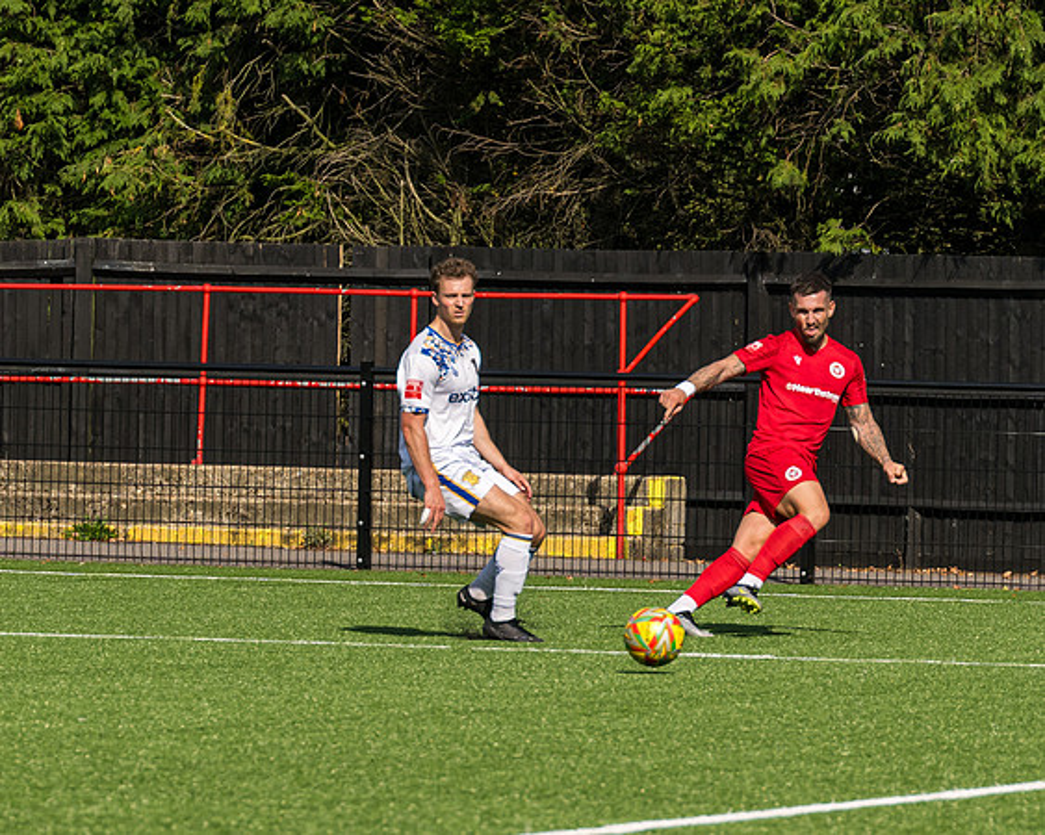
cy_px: 354
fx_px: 10177
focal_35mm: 329
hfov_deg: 5.9
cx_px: 418
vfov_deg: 4.7
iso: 200
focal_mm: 103
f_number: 4.5
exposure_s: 1/2500
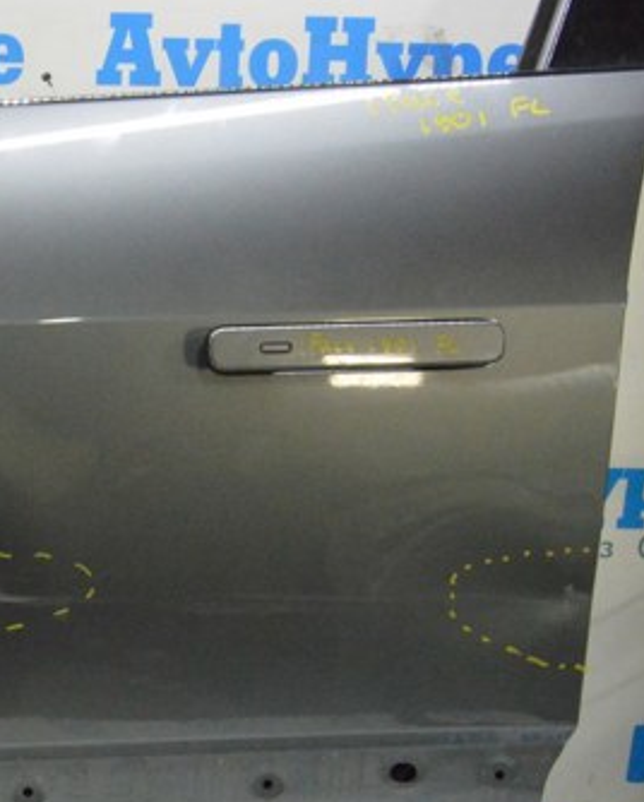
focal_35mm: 62
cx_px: -82
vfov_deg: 30.4
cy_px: 498
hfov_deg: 23.1
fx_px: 1472
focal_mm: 23
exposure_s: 1/20
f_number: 20
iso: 6400
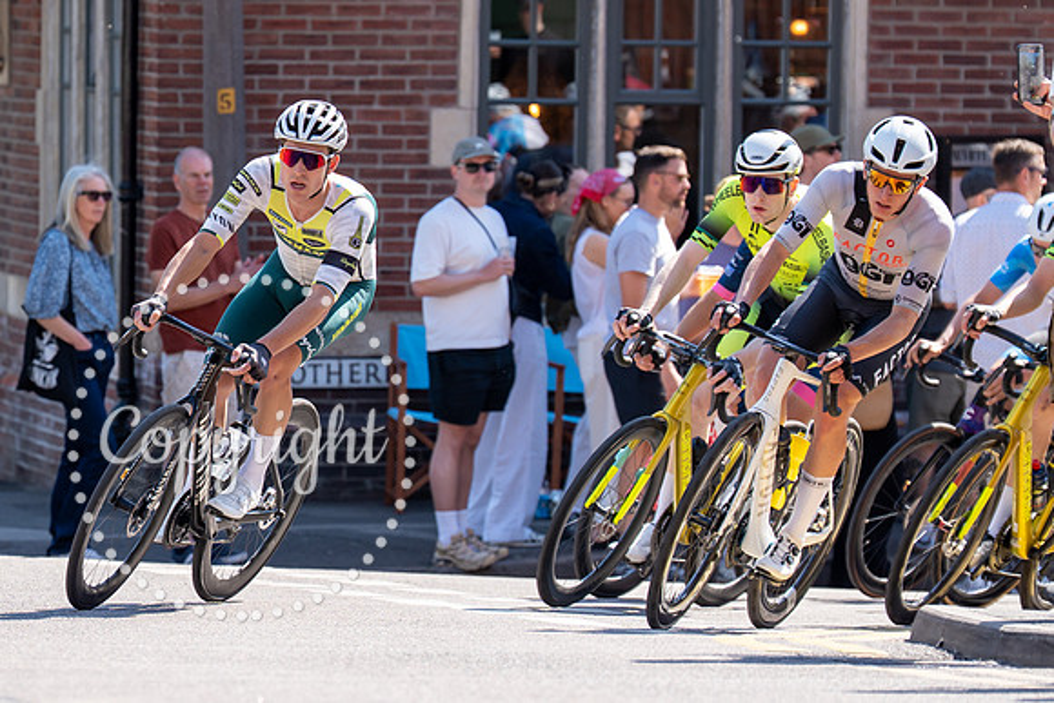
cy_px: 302
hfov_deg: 7.7
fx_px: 7829
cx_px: 129
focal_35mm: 267
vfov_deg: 5.1
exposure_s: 1/1000
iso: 200
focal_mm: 150
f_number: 3.5
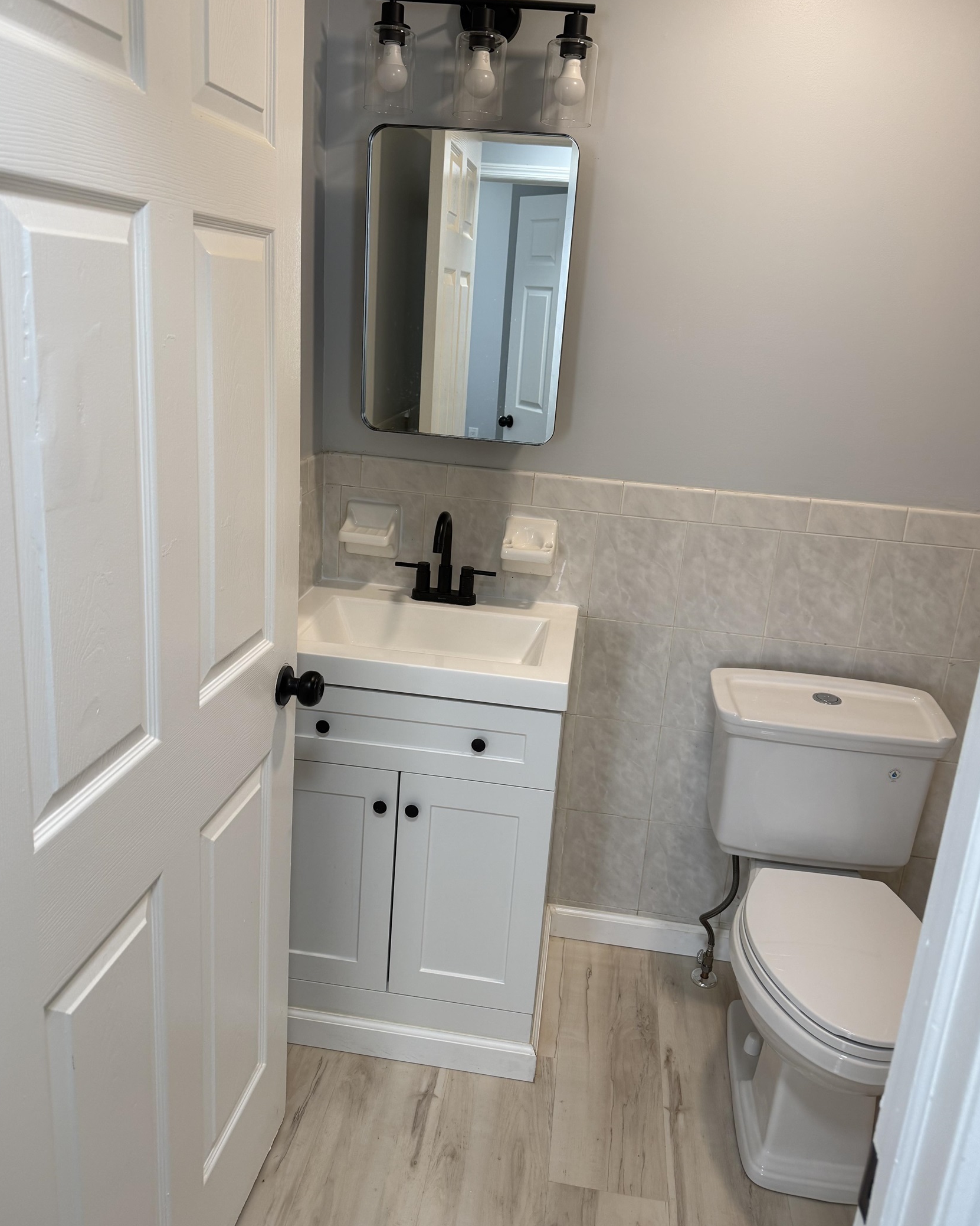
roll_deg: -4.6
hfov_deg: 54.9
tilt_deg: -15.1
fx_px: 943
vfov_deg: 65.9
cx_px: 497
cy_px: 568
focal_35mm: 26
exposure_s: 1/120
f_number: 1.78
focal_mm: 6.76
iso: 125
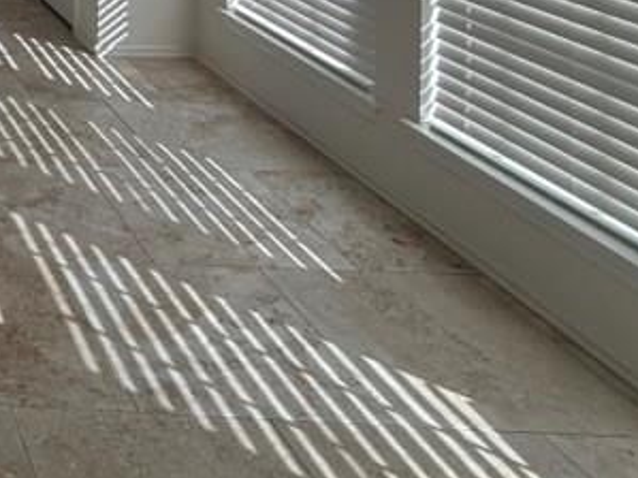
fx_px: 884
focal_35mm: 48
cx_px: -290
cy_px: -254
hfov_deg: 28.2
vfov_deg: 23.6
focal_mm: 2.22
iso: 50
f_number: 2.2
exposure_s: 1/326
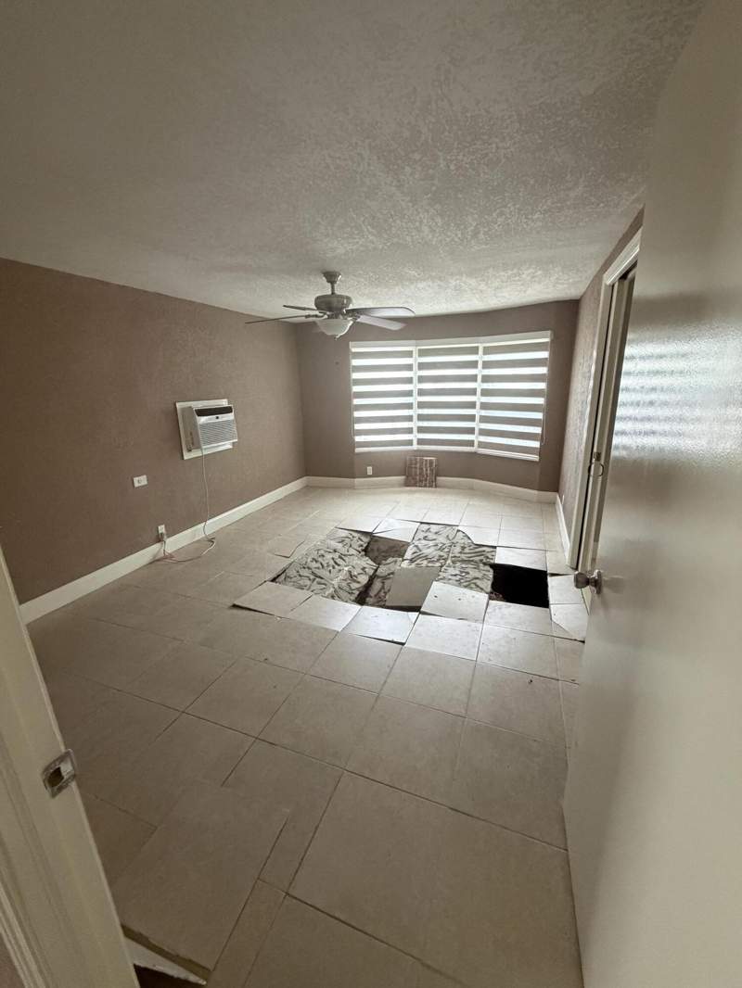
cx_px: 371
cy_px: 494
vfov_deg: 102.1
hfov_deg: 85.7
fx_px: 400
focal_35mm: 14
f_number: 2.2
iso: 800
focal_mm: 2.22
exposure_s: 1/60
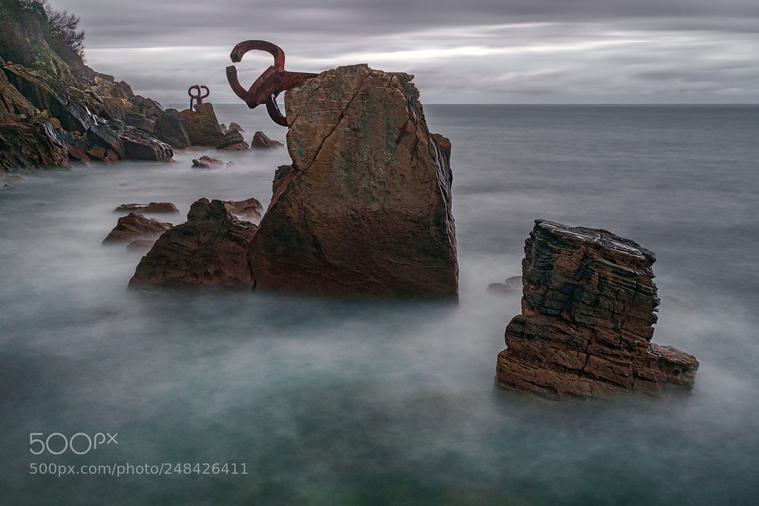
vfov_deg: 37.9
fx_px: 738
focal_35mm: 35
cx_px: 380
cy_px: 253
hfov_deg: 54.4
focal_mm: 35
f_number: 9
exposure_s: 56
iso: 800
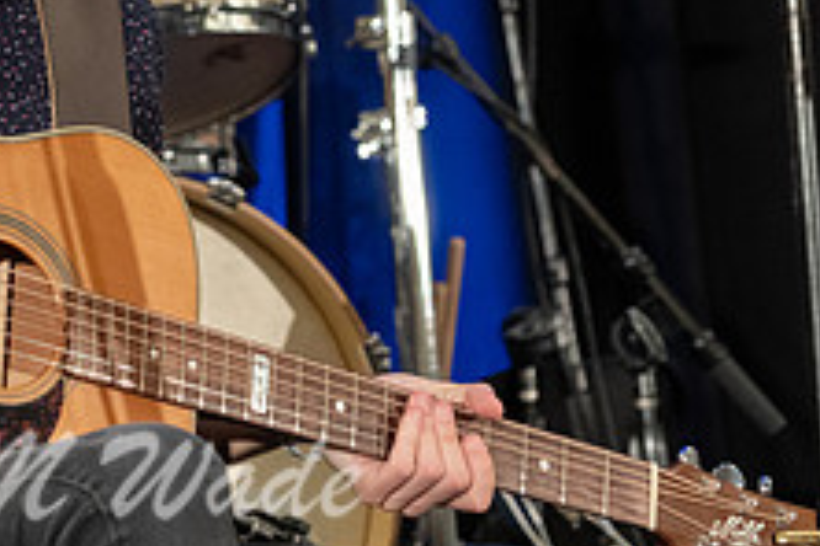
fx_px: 9520
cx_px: -52
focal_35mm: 418
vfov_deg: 3.3
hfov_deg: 4.9
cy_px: -13
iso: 5000
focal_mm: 160
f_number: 6.3
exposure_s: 1/160
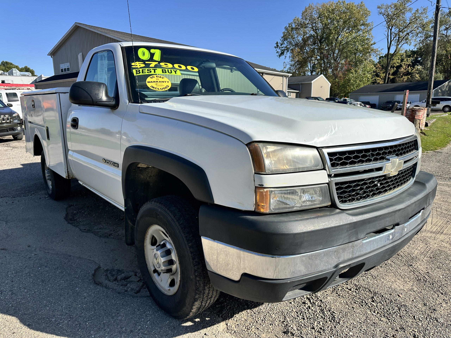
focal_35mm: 24
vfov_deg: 56.8
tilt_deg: -10.3
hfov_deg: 71.6
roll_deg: +0.1
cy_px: 169
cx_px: 226
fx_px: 313
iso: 80
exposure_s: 1/3861
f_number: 1.78
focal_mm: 6.86
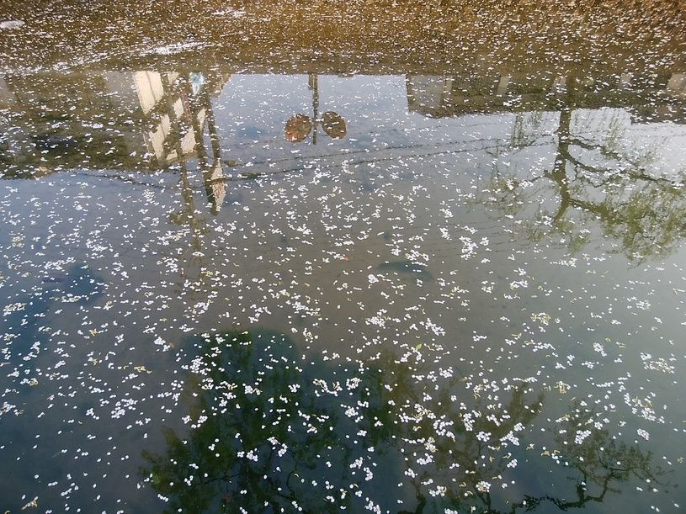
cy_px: 257
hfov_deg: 76.4
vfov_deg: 61.1
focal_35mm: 22
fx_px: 436
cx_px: 343
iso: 32
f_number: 2
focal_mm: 3
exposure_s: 1/120
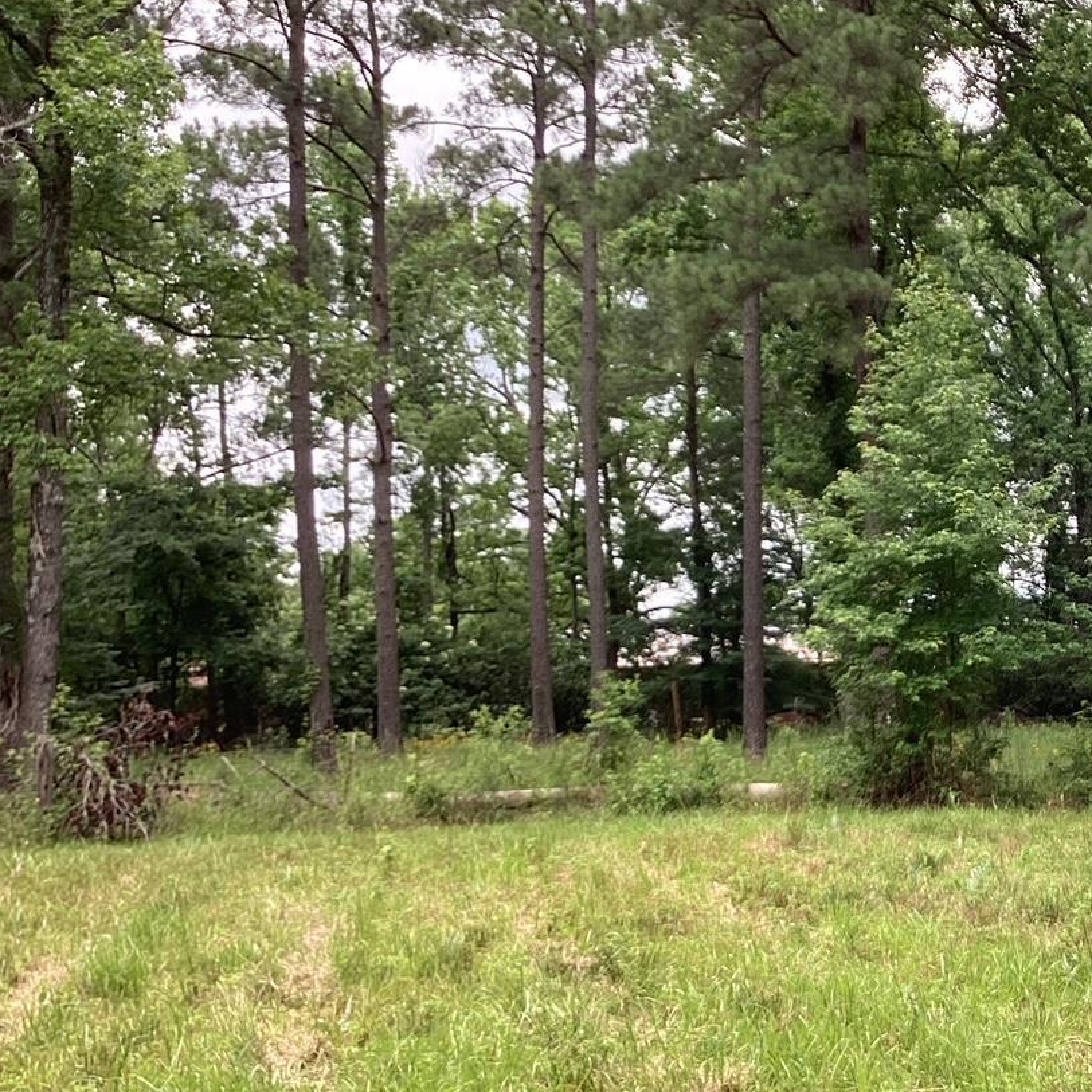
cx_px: 1084
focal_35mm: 55
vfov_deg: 31.1
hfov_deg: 29.1
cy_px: 560
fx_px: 1963
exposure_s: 1/220
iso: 25
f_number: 2.4
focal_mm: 3.3
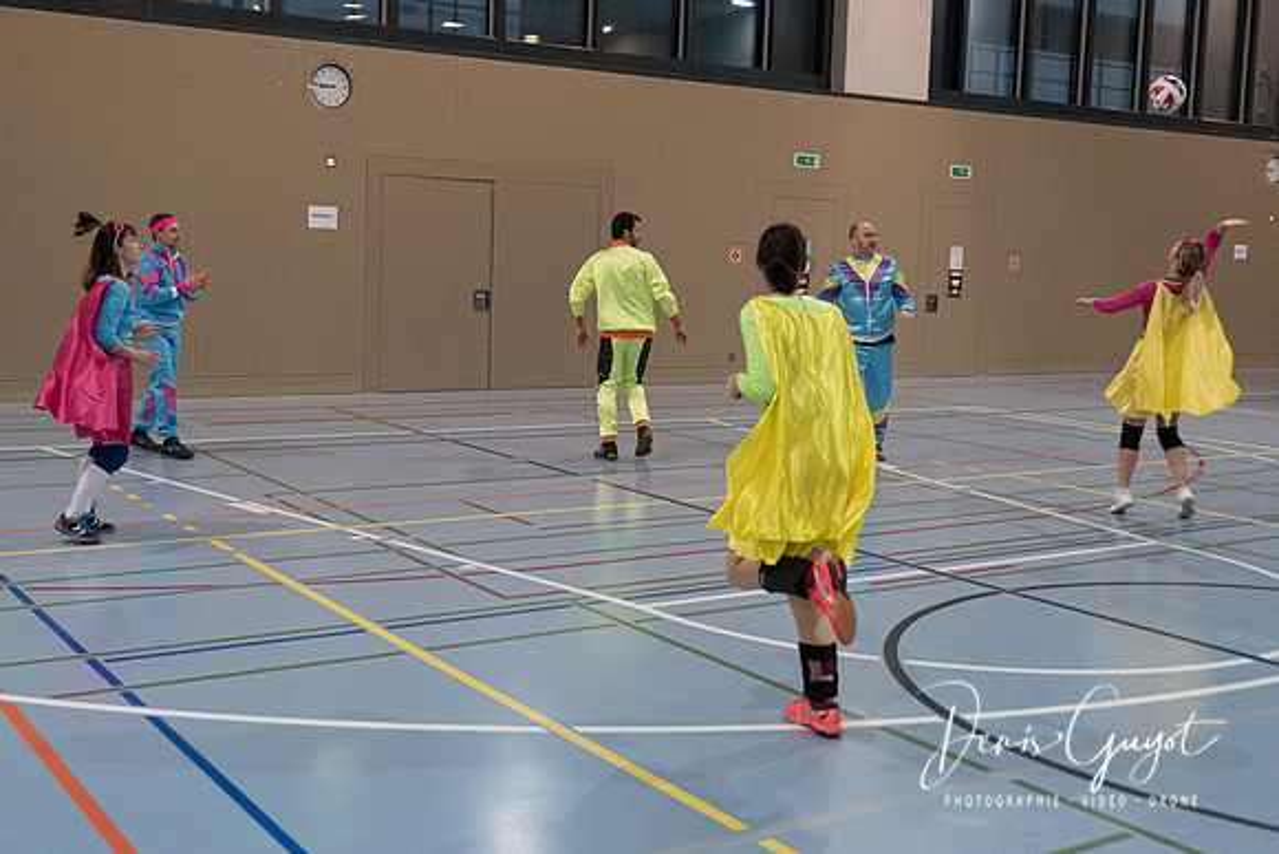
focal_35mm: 40
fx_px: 1425
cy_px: 395
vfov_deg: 33.3
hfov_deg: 48.3
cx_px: 602
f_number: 2.8
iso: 5000
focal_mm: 20
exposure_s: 1/500
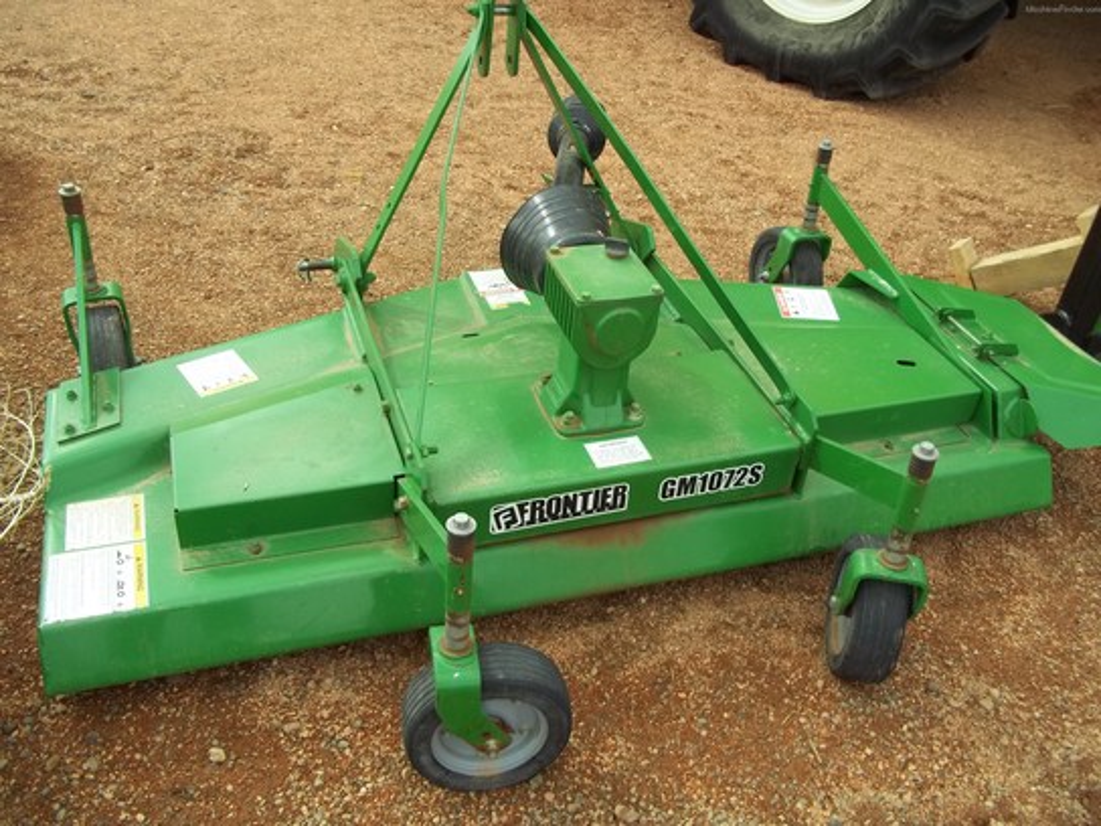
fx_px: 1018
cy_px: 413
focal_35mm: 32
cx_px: 550
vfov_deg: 44.2
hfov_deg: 56.8
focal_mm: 5.7
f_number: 2.9
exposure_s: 1/400
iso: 64
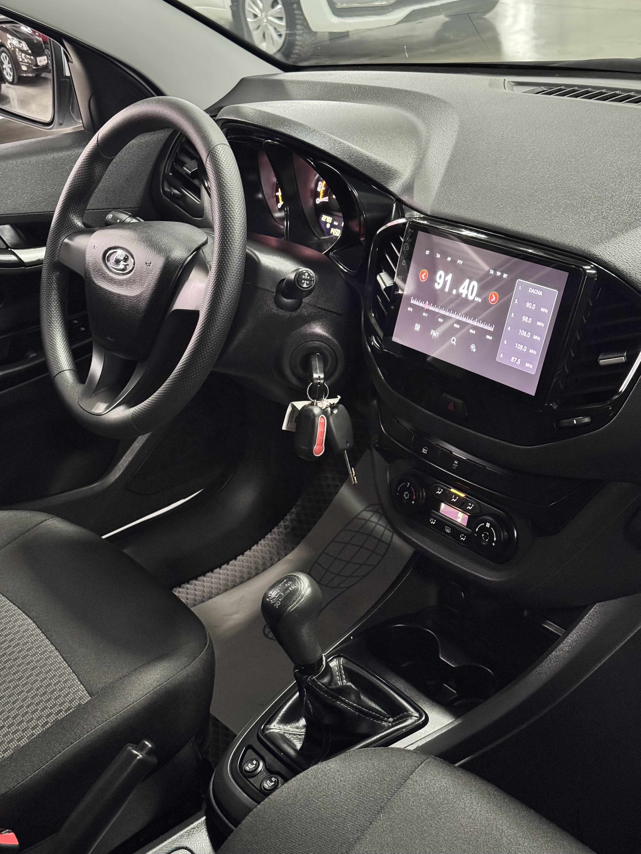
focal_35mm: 48
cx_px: 320
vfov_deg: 39.7
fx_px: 1185
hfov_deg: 30.3
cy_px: 427
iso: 640
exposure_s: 1/30
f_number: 1.78
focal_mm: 6.76
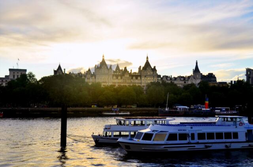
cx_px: 126
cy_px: 84
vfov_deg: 27.9
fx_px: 336
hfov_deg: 41.2
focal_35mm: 48
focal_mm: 32
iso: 250
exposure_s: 1/1250
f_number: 5
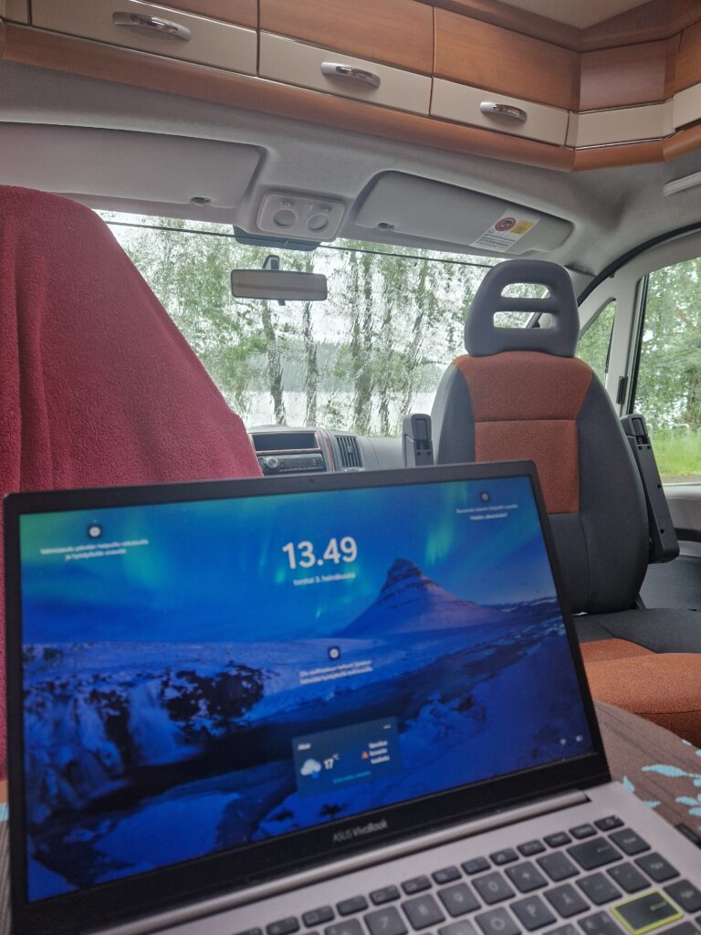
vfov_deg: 73.9
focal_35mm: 23
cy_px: 468
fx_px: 621
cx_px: 350
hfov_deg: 58.9
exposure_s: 1/100
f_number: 1.8
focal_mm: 5.4
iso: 125
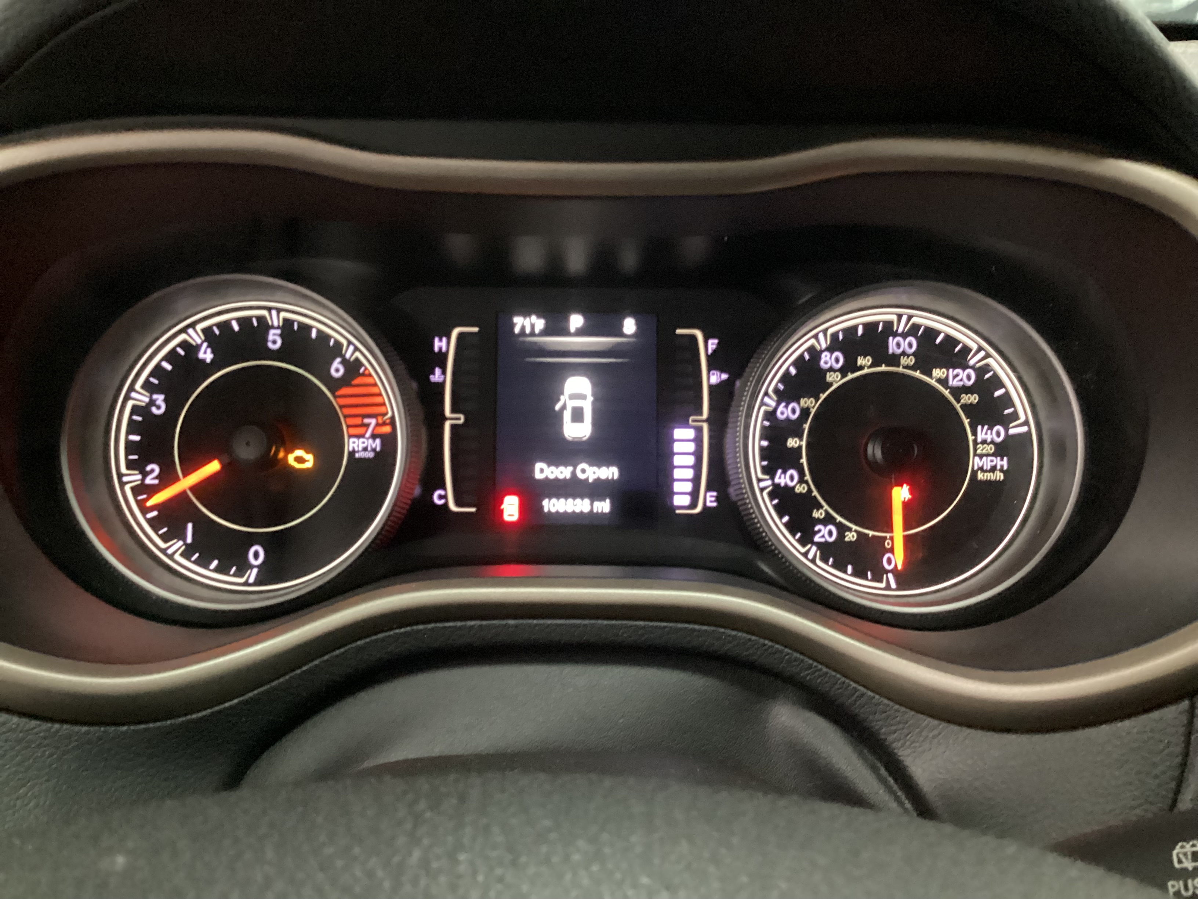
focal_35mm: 31
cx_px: 599
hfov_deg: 58.4
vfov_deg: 45.4
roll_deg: -1.0
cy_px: 450
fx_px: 1073
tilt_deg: -24.6
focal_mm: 3.3
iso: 640
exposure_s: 1/20
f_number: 2.4
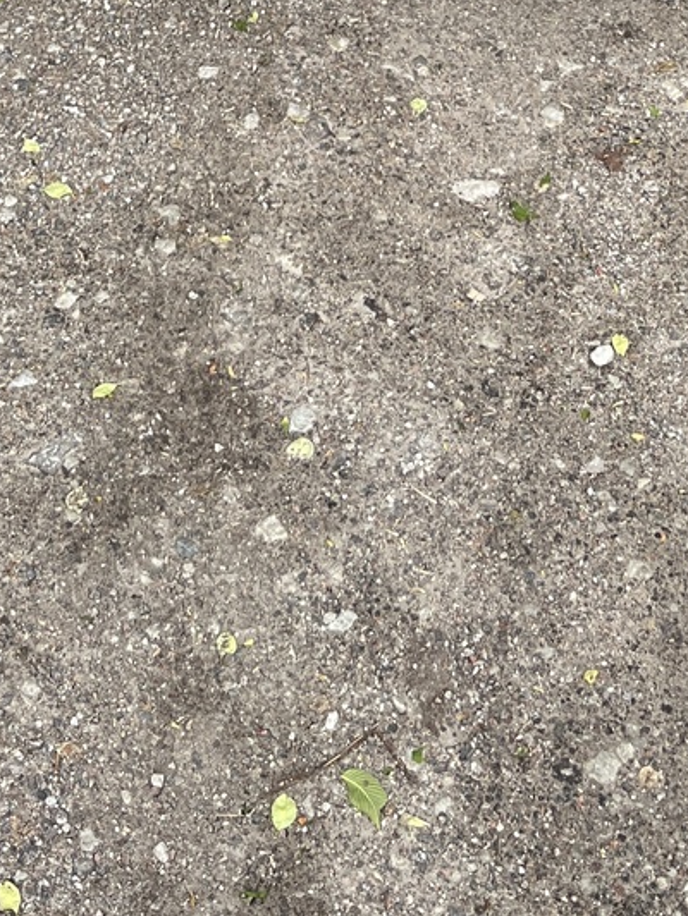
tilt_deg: -26.5
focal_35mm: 78
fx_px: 2066
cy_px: -457
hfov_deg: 18.9
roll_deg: +2.5
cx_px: 284
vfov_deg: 21.1
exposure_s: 1/649
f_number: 1.6
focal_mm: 5.1
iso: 50
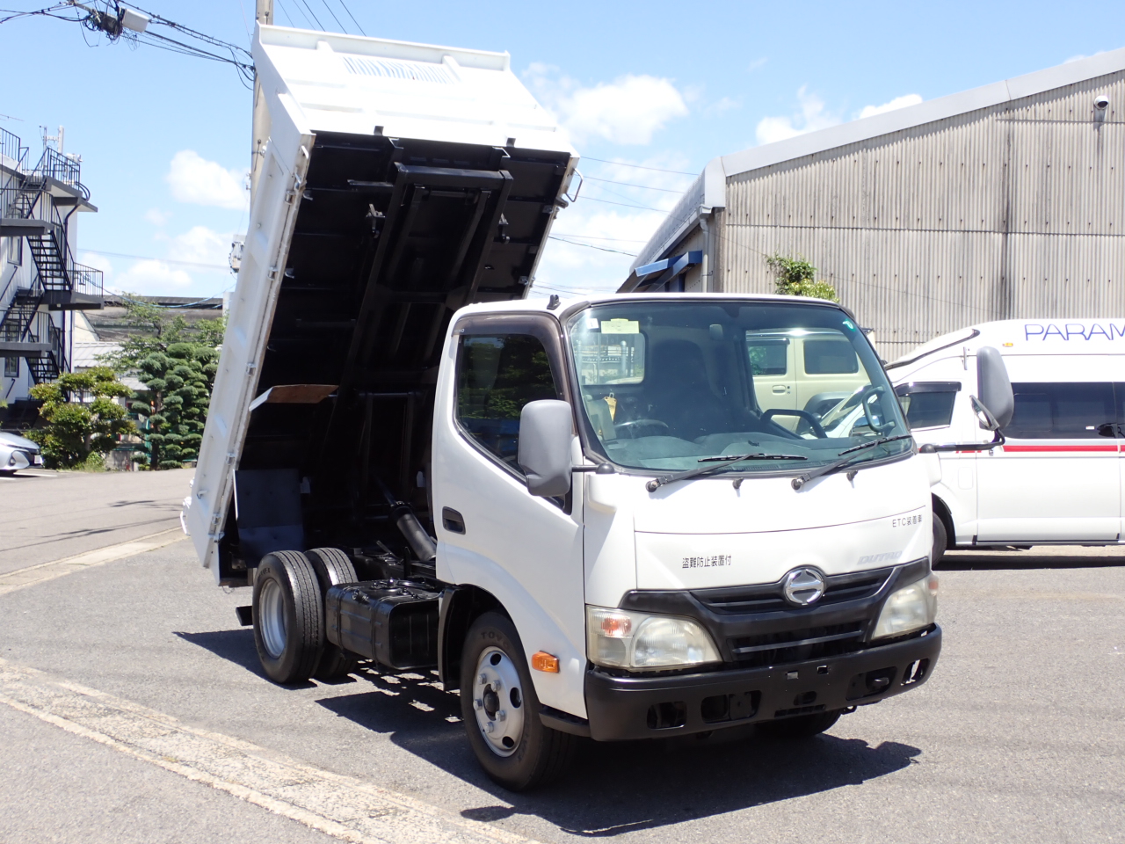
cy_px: 422
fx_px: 1430
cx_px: 562
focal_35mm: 44
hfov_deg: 42.9
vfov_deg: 32.9
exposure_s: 1/400
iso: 100
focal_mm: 7.84
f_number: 4
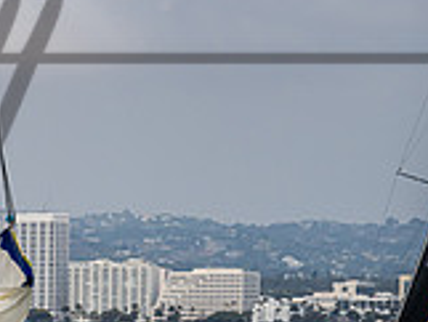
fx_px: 5593
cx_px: -356
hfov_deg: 4.3
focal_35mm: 452
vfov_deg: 3.3
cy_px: 119
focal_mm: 120
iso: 250
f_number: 6.3
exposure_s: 1/1250
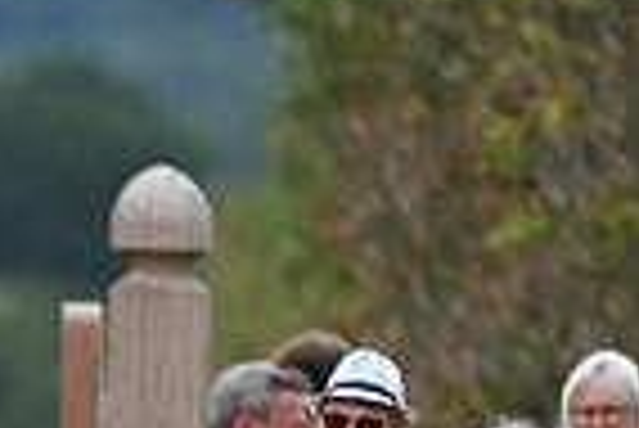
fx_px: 28997
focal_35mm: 1632
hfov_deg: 1.3
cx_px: -662
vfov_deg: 0.8
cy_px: 732
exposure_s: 1/1600
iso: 560
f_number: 5.6
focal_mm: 400
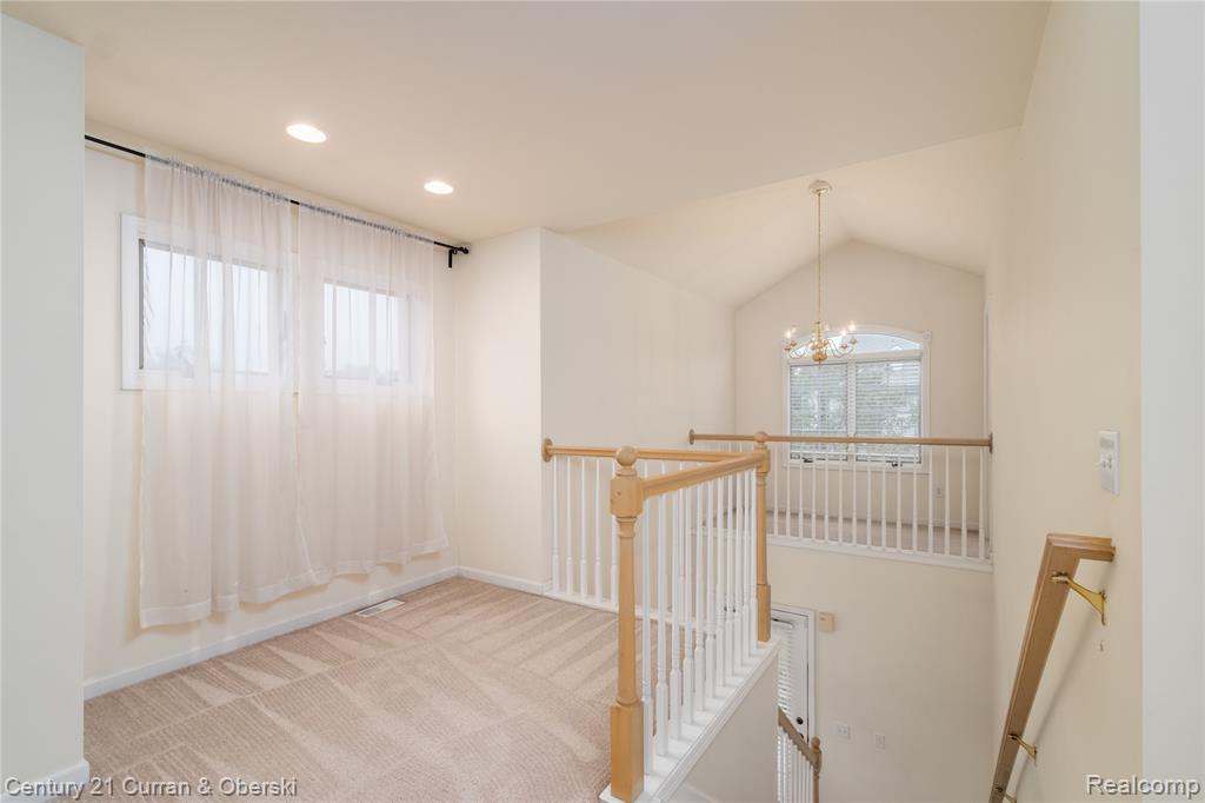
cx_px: 602
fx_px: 535
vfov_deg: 73.7
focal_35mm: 16
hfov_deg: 96.8
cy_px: 402
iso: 800
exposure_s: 1/125
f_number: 6.4
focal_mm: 10.6
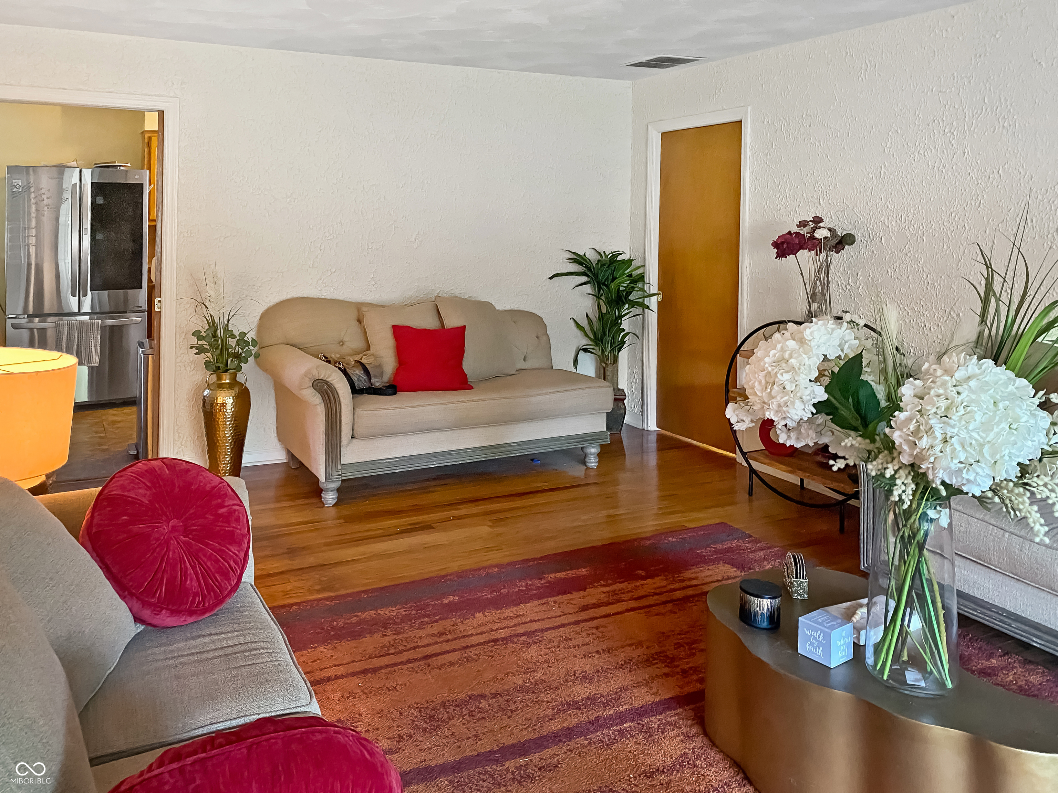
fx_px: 795
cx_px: 529
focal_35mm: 26
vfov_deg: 53.1
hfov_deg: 67.3
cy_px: 396
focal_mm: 4.25
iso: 640
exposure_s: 1/30
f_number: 1.8
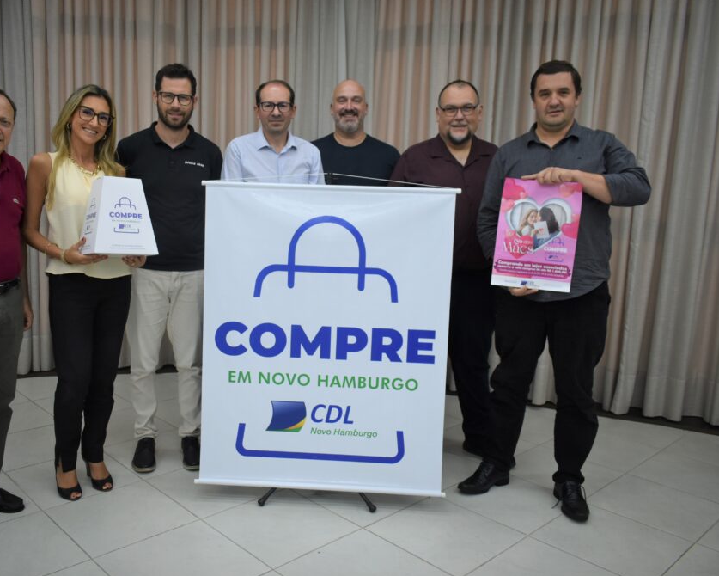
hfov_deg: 56.9
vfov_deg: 47.1
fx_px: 660
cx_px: 303
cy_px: 288
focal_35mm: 31
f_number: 3.5
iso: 500
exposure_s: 1/250
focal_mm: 18
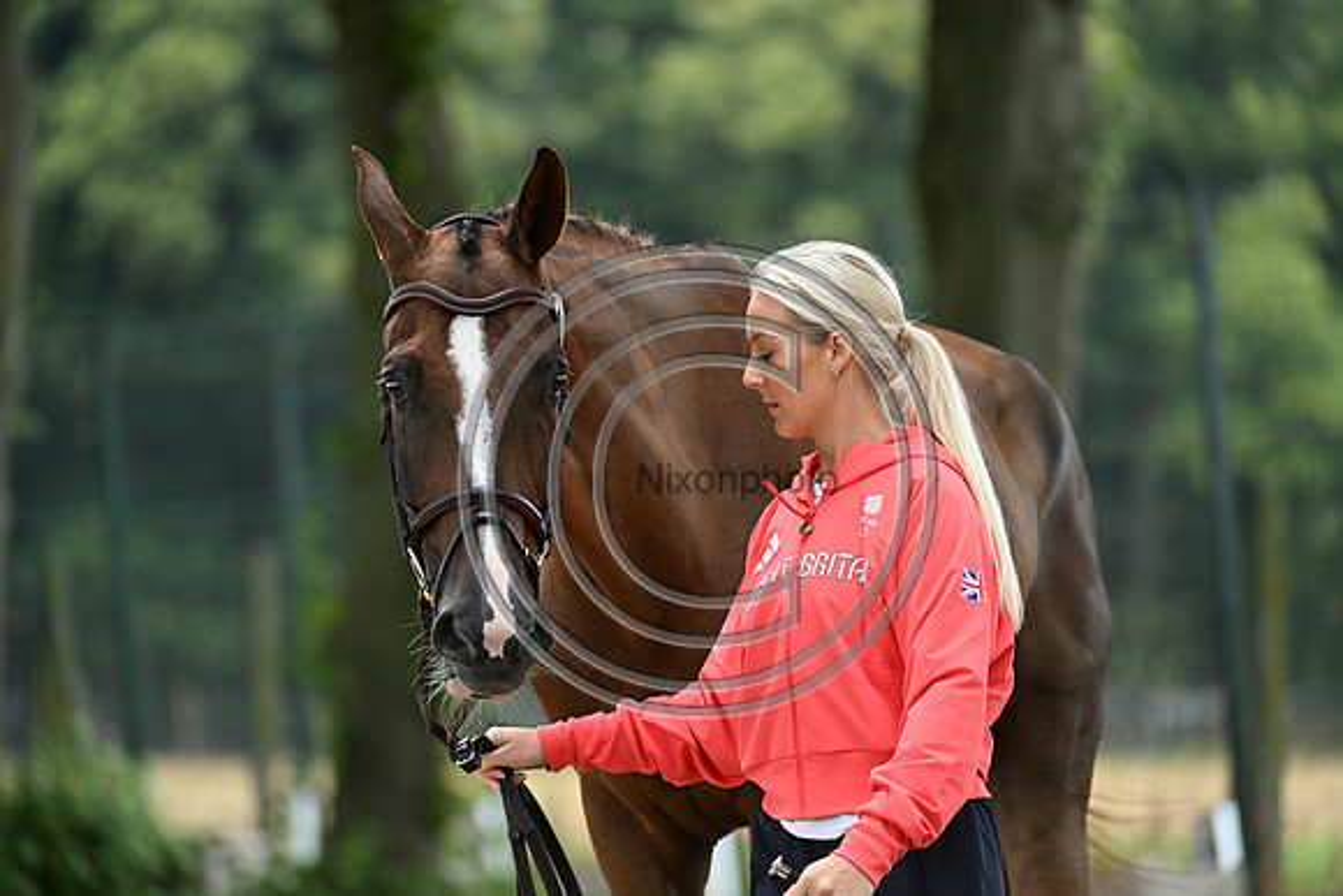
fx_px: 9328
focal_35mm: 250
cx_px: 672
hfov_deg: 8.2
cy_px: 448
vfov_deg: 5.5
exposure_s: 1/800
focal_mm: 250
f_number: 4.5
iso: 1800
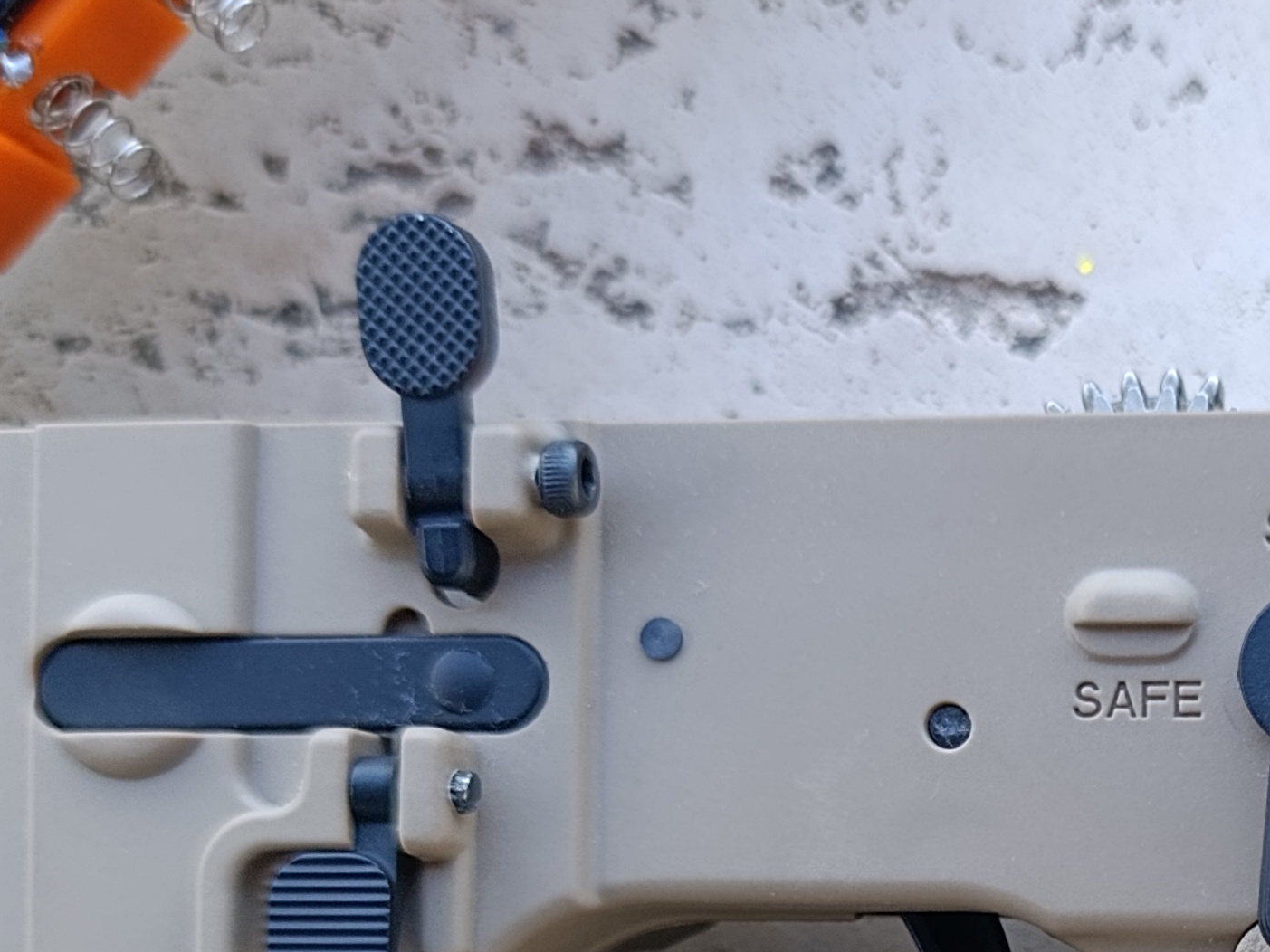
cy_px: 1023
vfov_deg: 20.9
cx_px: 1239
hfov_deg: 27.5
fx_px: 2458
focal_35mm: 67
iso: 267
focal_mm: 6.11
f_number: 1.65
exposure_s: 1/100
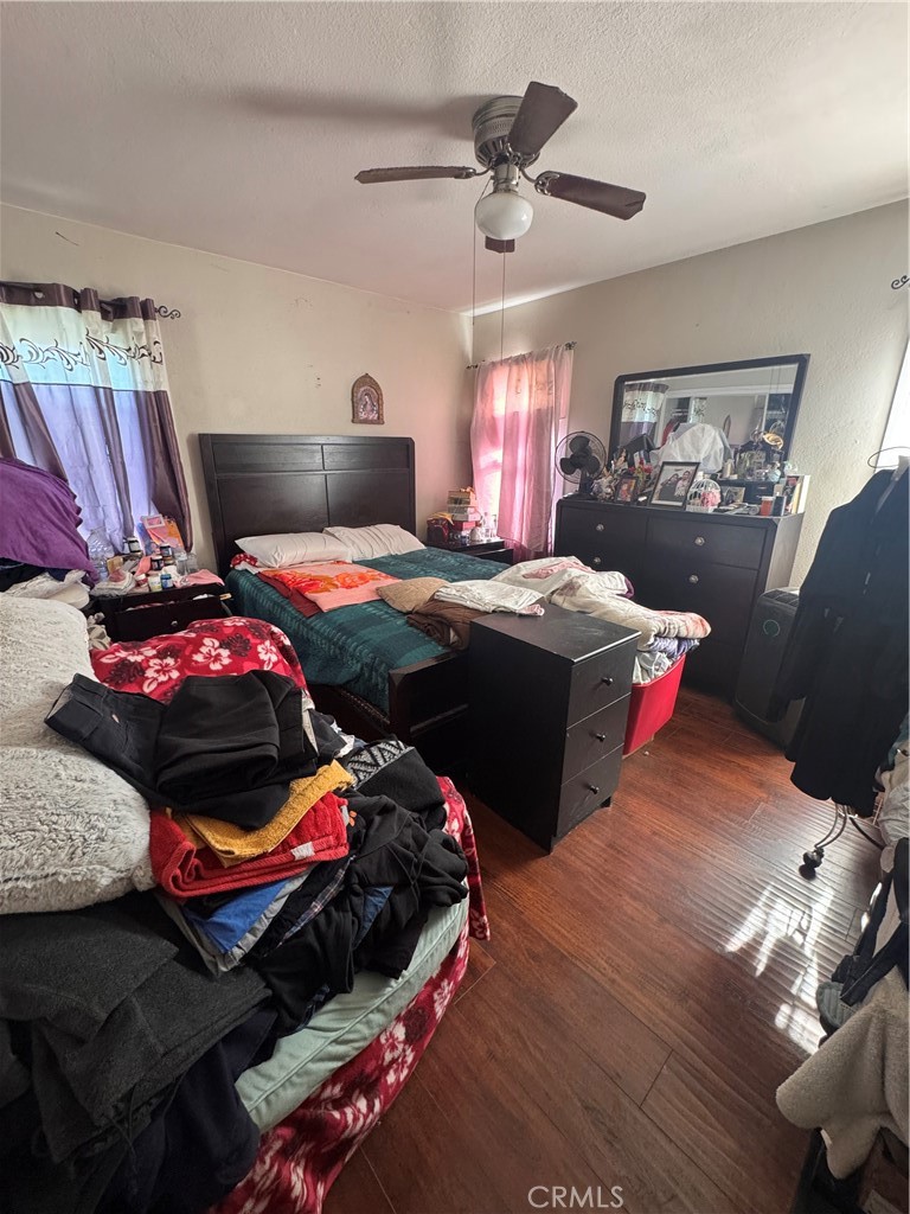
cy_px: 607
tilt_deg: -17.8
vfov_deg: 102.1
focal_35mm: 14
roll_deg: -0.2
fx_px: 491
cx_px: 455
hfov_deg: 85.7
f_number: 2.2
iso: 320
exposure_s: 1/60
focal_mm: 2.22
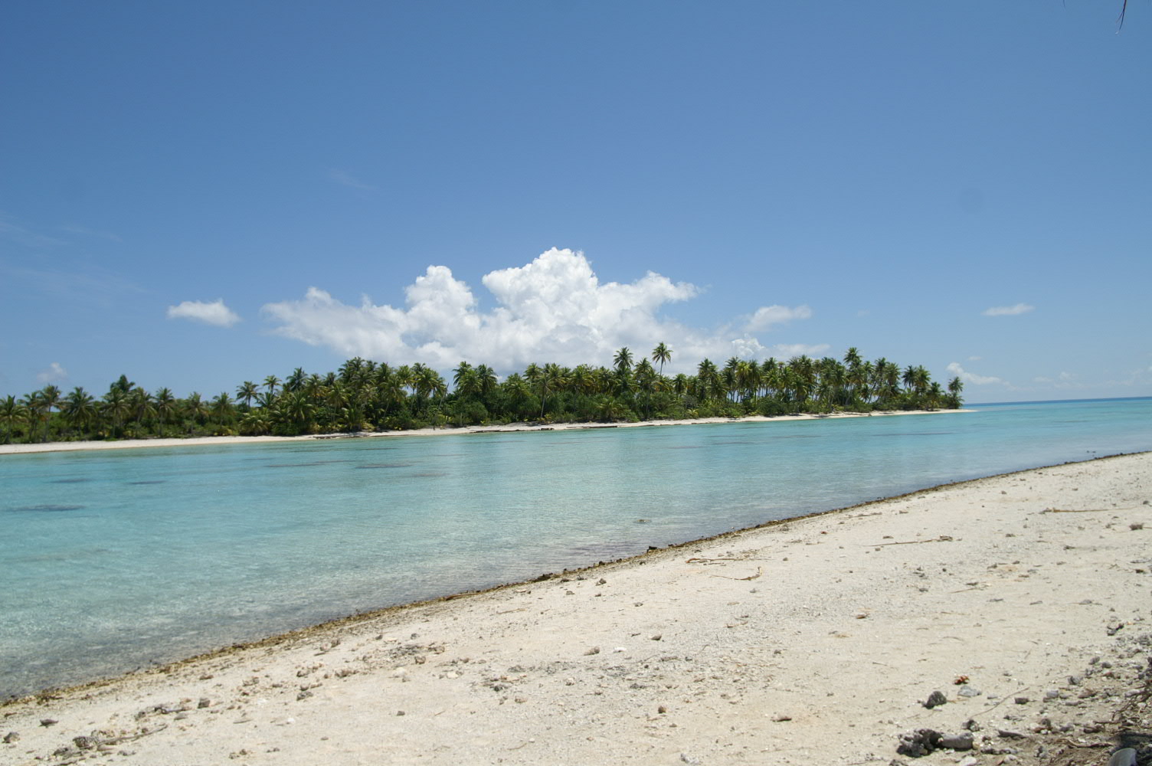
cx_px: 576
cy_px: 383
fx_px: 863
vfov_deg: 47.8
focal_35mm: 27
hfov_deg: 67.4
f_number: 8
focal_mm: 18
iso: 100
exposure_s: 1/800
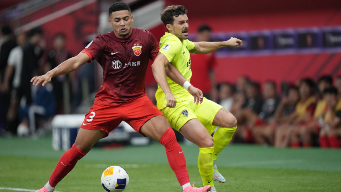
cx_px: 170
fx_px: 3798
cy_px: 97
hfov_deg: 5.1
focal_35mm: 420
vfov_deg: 2.9
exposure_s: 1/1600
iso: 2500
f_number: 2.8
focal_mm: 400
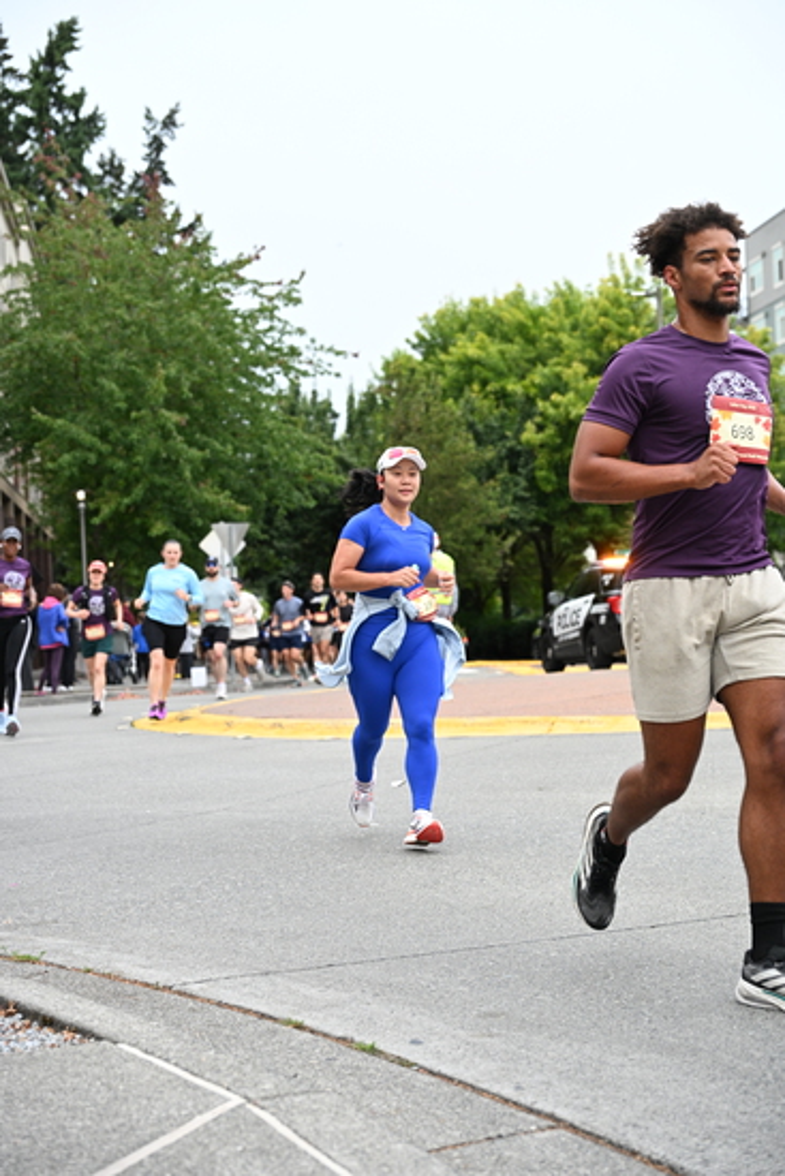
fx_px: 1863
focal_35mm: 57
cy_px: 588
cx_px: 392
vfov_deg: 35.0
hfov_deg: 23.8
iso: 1600
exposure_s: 1/800
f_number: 4
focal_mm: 57
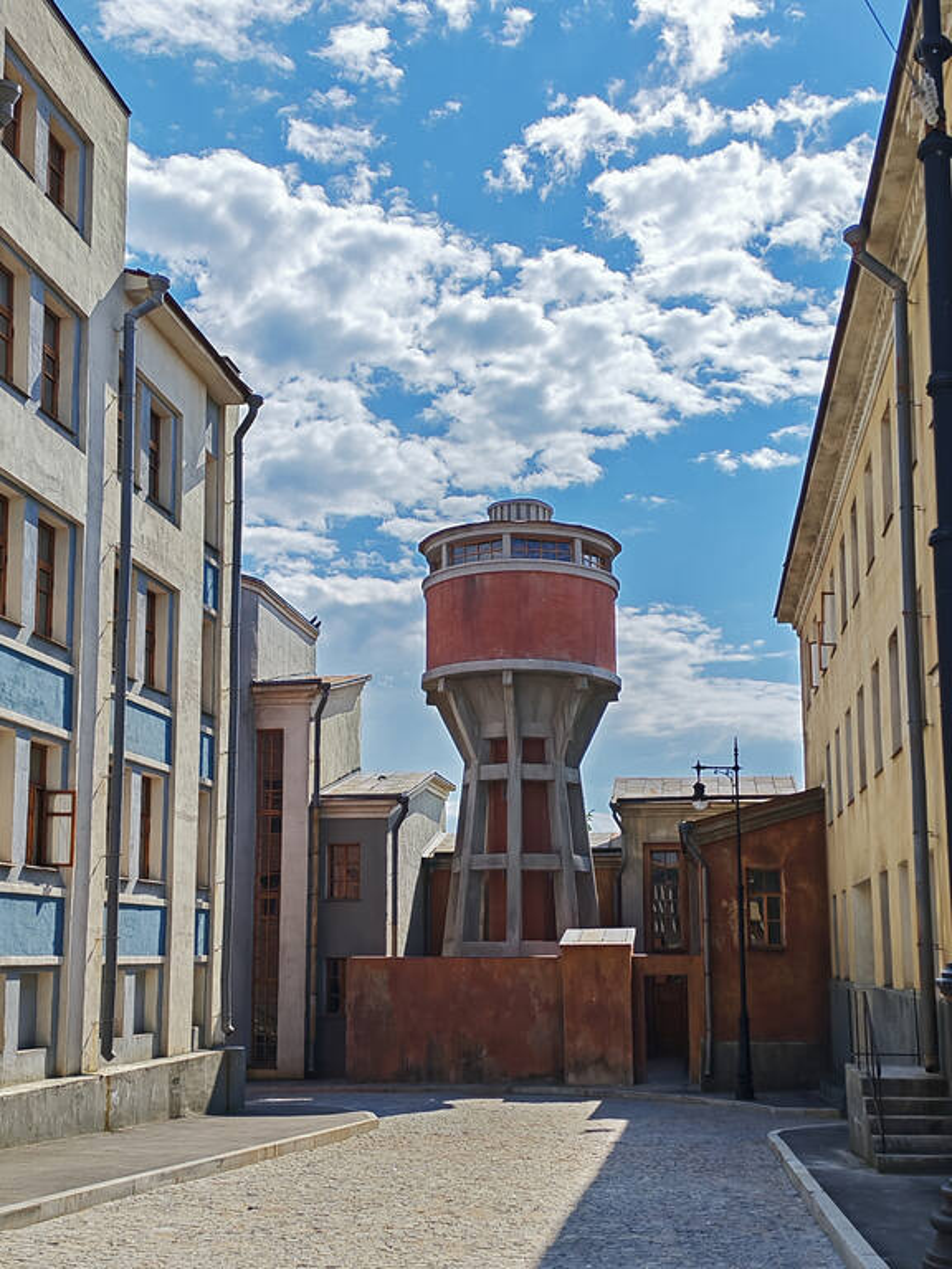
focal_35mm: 38
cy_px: 634
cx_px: 476
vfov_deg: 49.0
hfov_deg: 37.7
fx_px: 1393
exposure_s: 1/1500
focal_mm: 6.12
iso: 50
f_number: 1.9
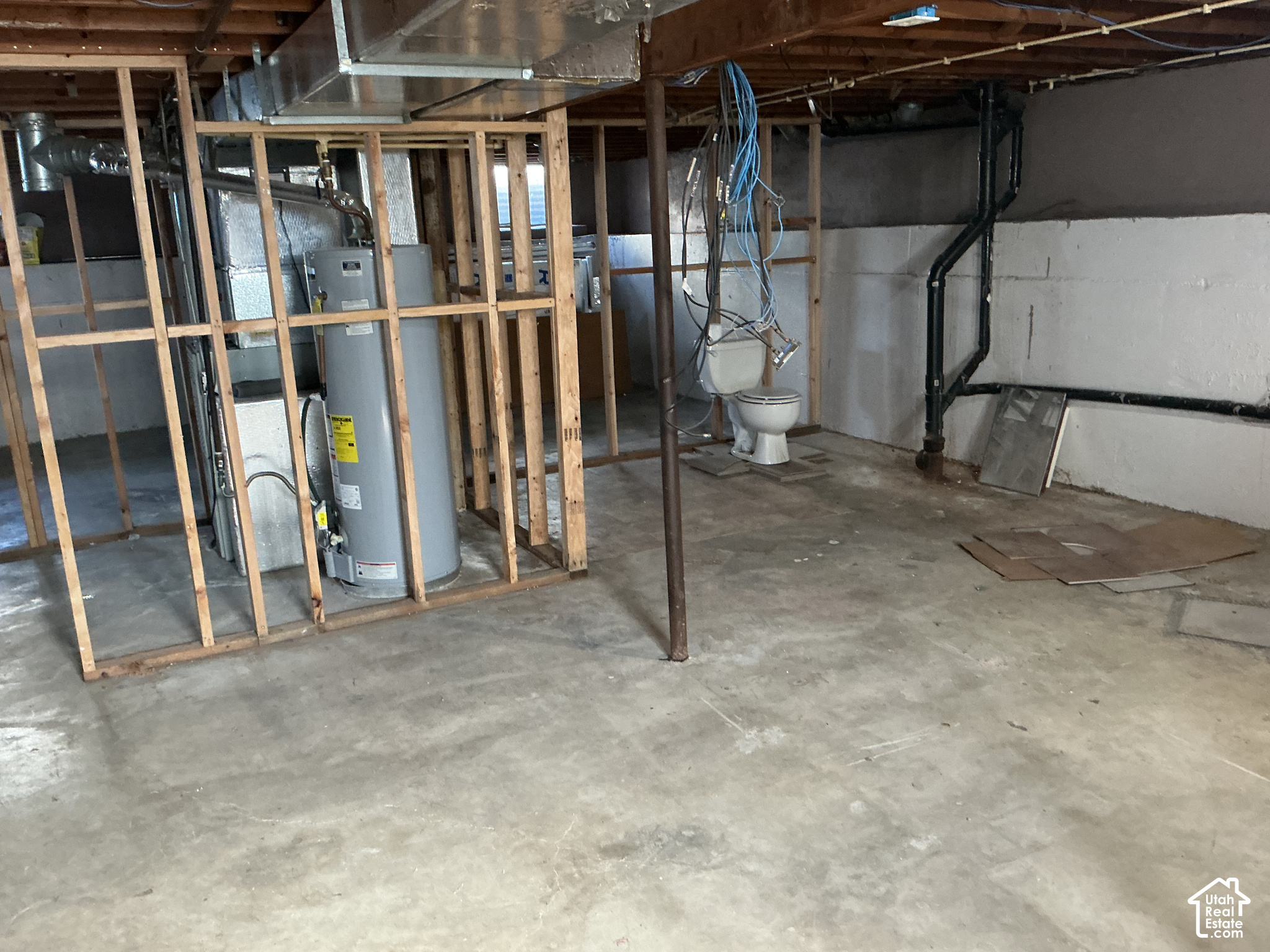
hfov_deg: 61.7
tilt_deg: -13.8
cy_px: 476
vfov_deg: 48.2
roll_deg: +2.3
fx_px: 1064
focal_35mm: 29
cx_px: 635
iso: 200
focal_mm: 3
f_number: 1.8
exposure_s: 1/33
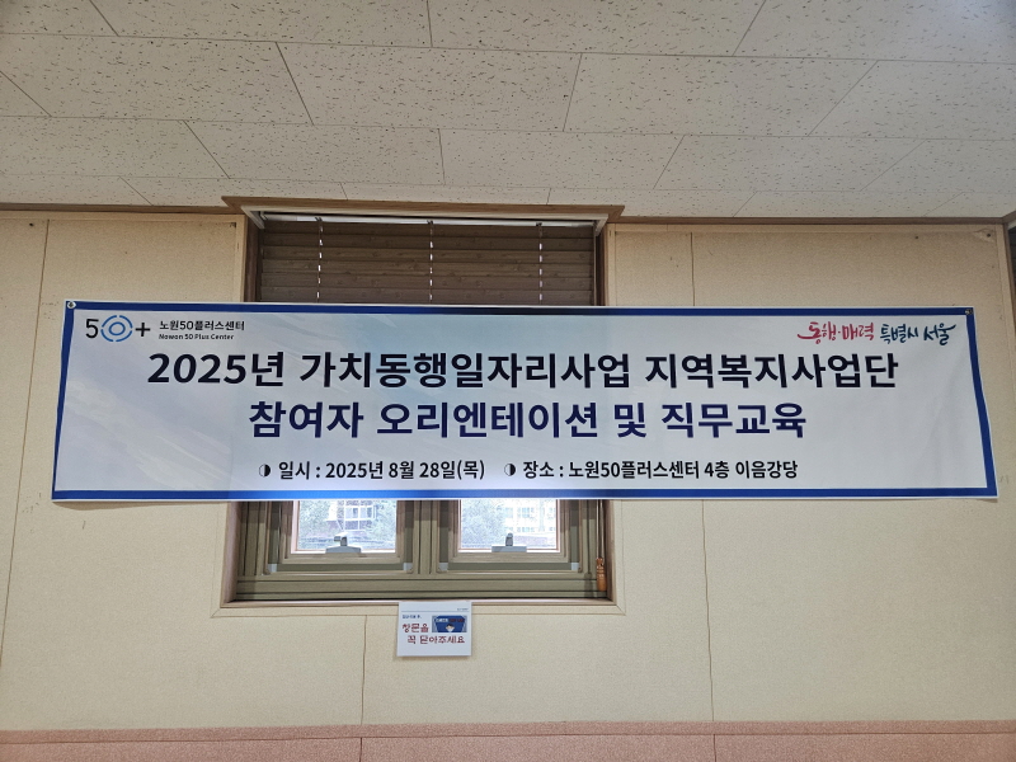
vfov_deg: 58.9
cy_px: 381
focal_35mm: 23
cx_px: 508
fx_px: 675
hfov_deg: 73.9
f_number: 1.8
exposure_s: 1/120
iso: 320
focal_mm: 5.4
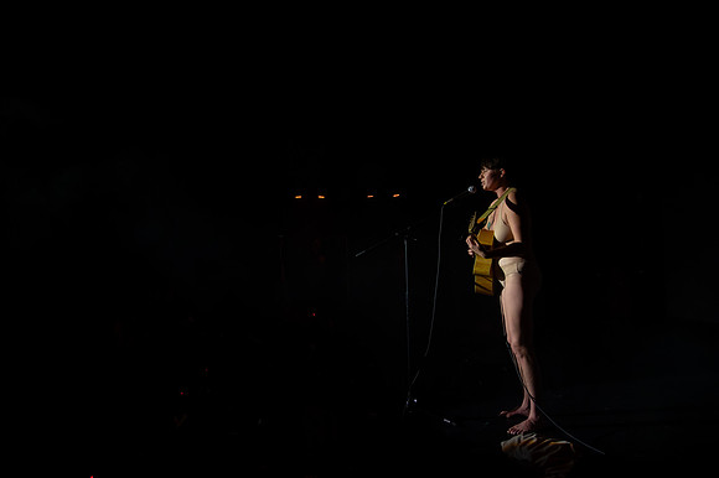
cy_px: 239
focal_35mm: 24
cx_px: 360
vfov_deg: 53.1
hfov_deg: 73.8
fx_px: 479
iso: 4000
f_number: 4
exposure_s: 1/250
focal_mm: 24
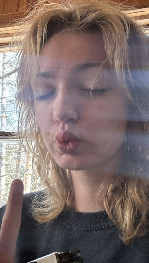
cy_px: 118
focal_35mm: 38
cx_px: 71
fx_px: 266
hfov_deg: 31.2
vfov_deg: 52.7
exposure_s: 1/60
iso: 125
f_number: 1.9
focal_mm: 2.69
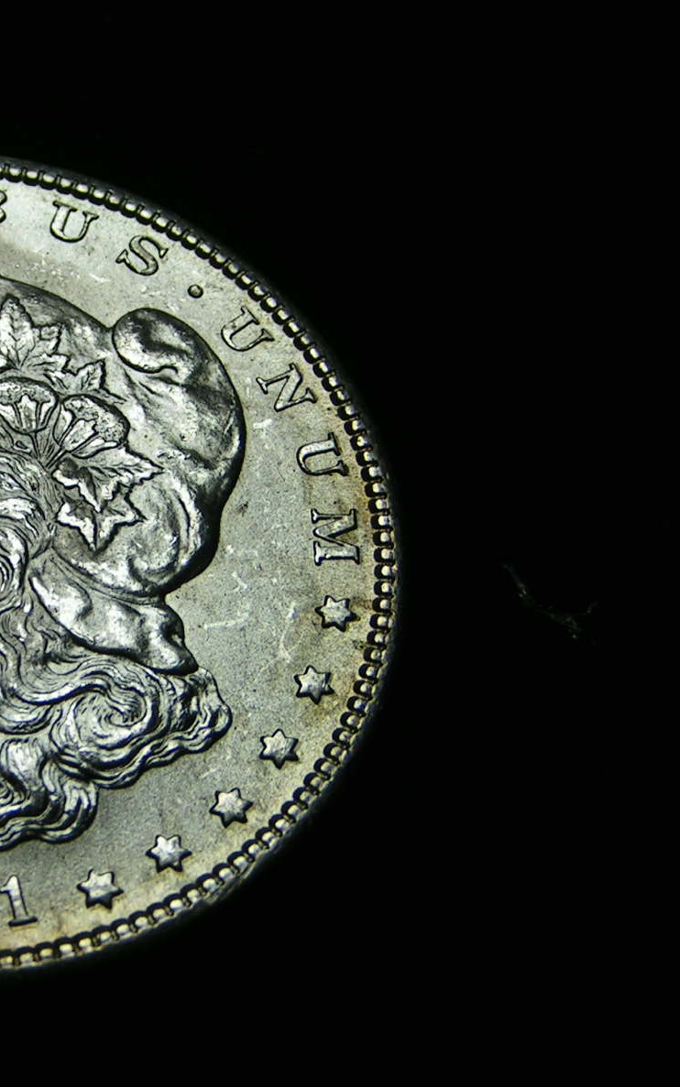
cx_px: -8
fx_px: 2668
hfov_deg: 14.3
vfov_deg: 23.0
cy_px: 542
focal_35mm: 90
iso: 50
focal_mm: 9.7
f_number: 5
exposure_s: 1/500
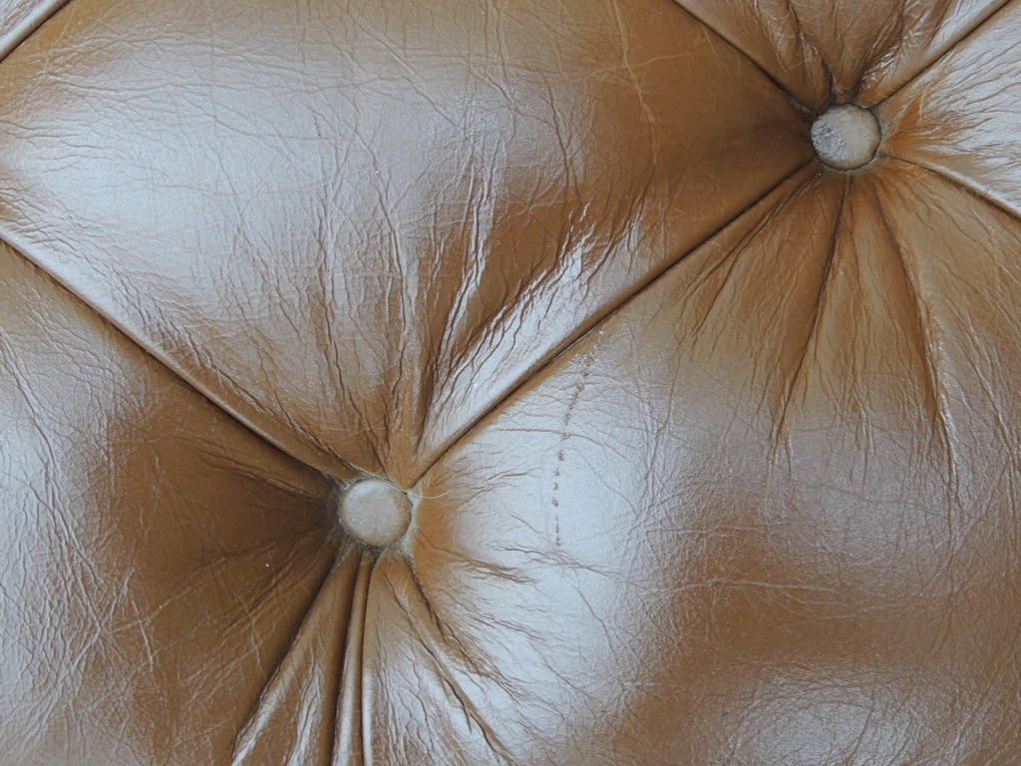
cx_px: 510
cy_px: 383
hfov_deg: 38.2
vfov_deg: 29.1
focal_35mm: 50
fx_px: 1475
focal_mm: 8.9
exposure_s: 1/50
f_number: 3.6
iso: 220
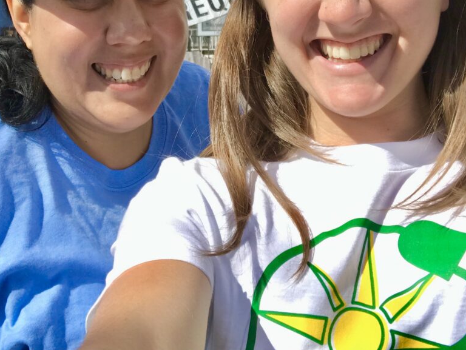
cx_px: 215
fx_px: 674
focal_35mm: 50
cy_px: 78
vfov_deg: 28.6
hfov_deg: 38.1
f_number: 2.2
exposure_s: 1/1330
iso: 25
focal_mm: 2.87
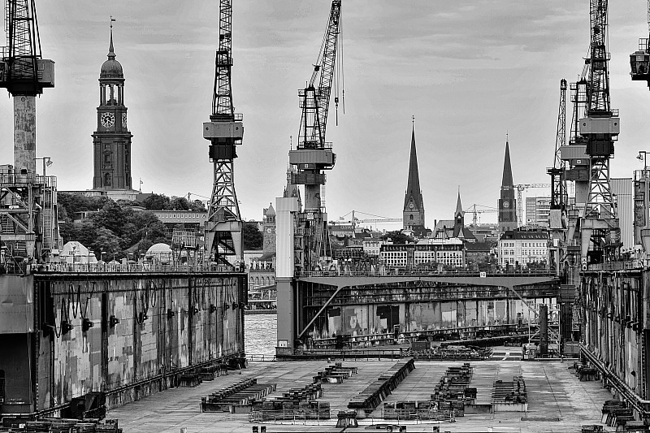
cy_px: 193
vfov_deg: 6.1
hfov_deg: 9.2
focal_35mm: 224
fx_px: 4043
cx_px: 292
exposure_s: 1/200
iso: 200
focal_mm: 175
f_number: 10
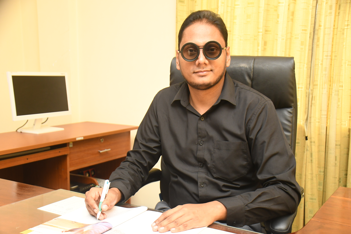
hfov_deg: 48.5
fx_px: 390
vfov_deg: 33.4
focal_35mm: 40
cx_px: 176
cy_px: 117
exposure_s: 1/100
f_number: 4
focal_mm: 27
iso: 1250
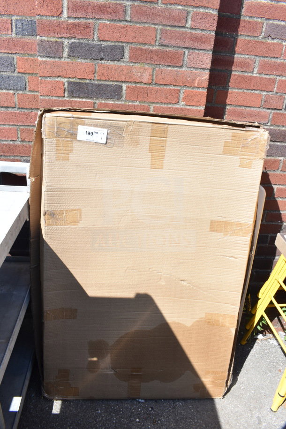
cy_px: 214
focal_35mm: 27
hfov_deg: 47.9
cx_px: 143
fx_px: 322
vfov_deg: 67.4
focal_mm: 18
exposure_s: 1/200
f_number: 7.1
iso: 200
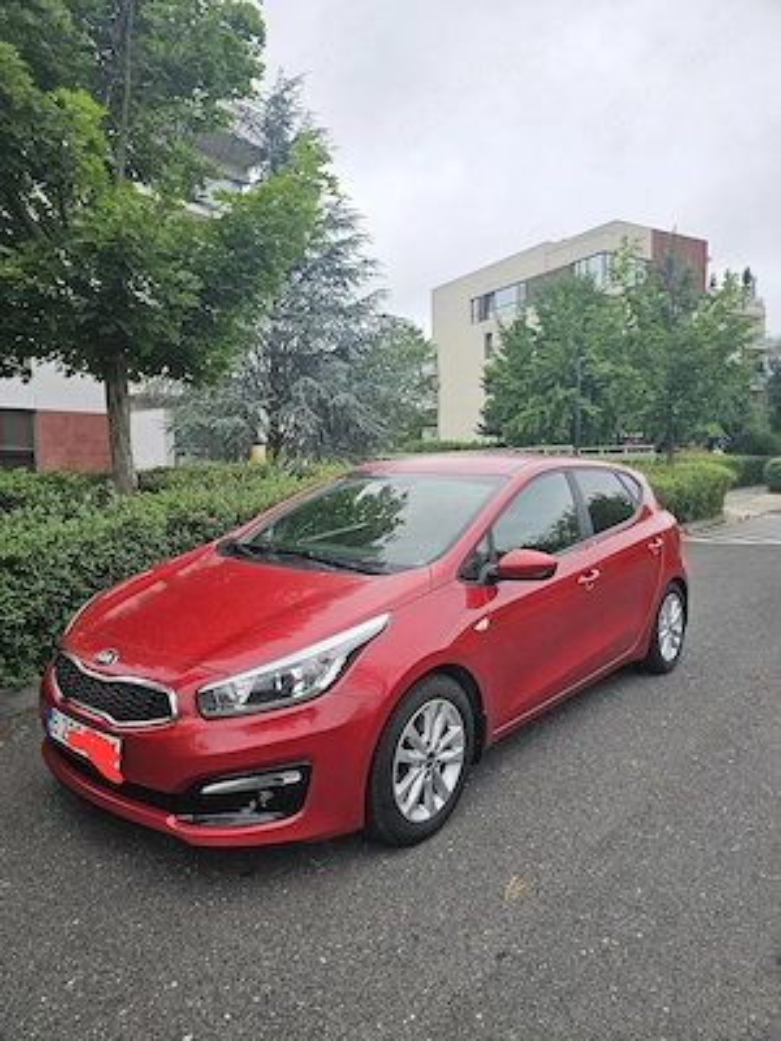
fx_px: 692
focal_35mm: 23
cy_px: 520
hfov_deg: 58.9
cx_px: 390
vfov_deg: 73.9
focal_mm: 6.3
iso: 50
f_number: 1.7
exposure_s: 1/182
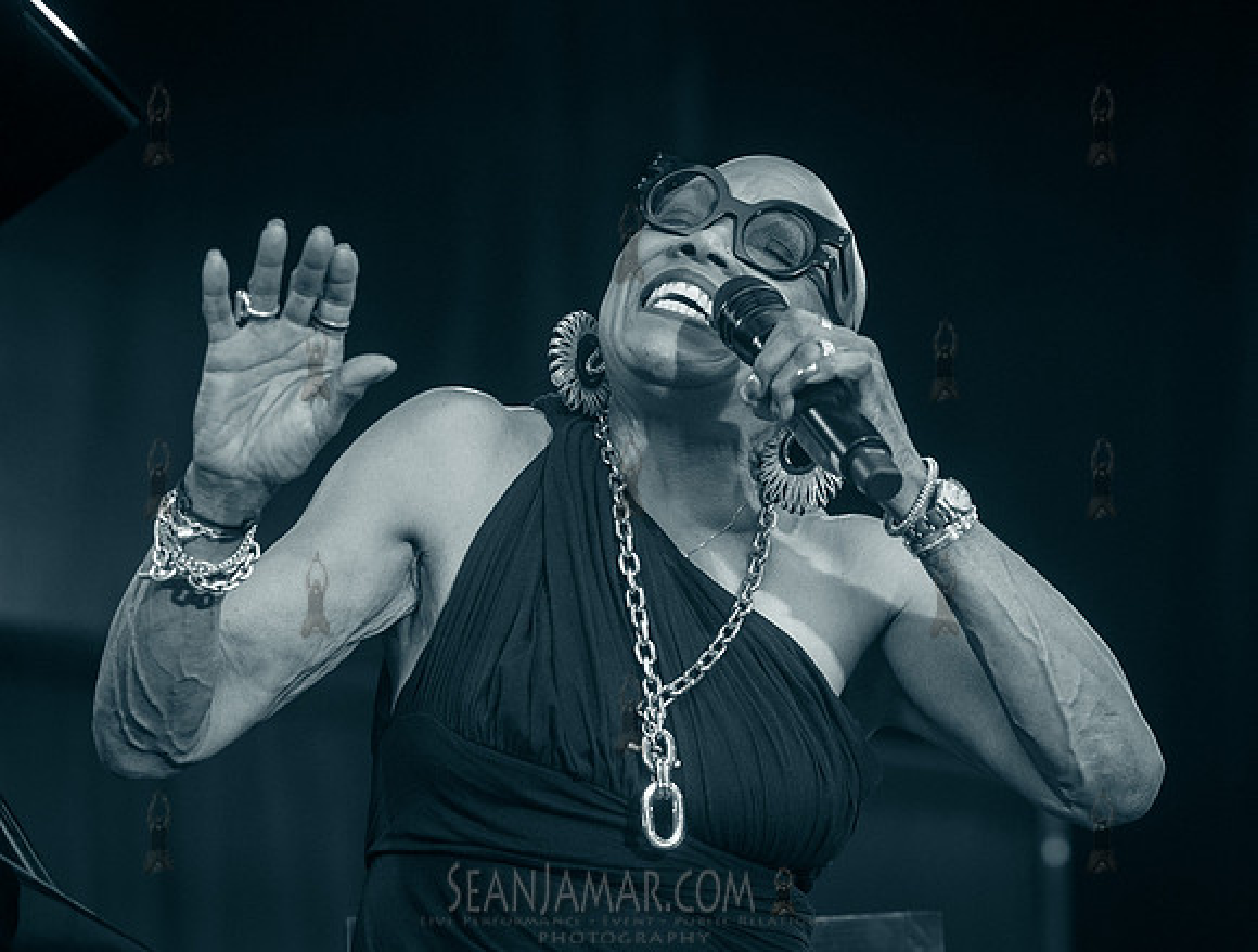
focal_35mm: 153
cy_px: 395
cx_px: 666
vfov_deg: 9.8
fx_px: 5566
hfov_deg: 12.9
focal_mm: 120
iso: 2500
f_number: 4
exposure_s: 1/1000
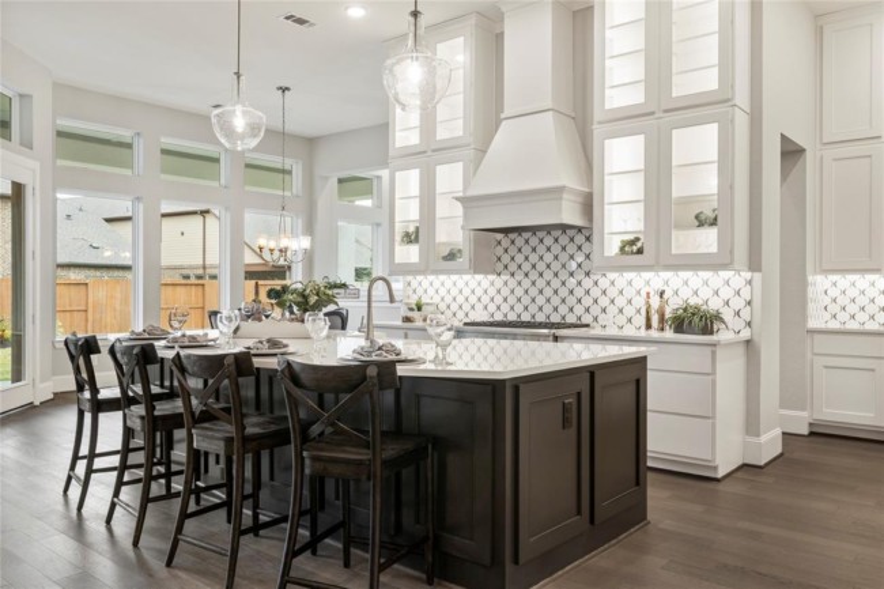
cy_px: 294
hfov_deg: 70.5
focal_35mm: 26
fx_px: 626
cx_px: 442
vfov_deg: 50.4
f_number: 6.3
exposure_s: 1/50
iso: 320
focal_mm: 17
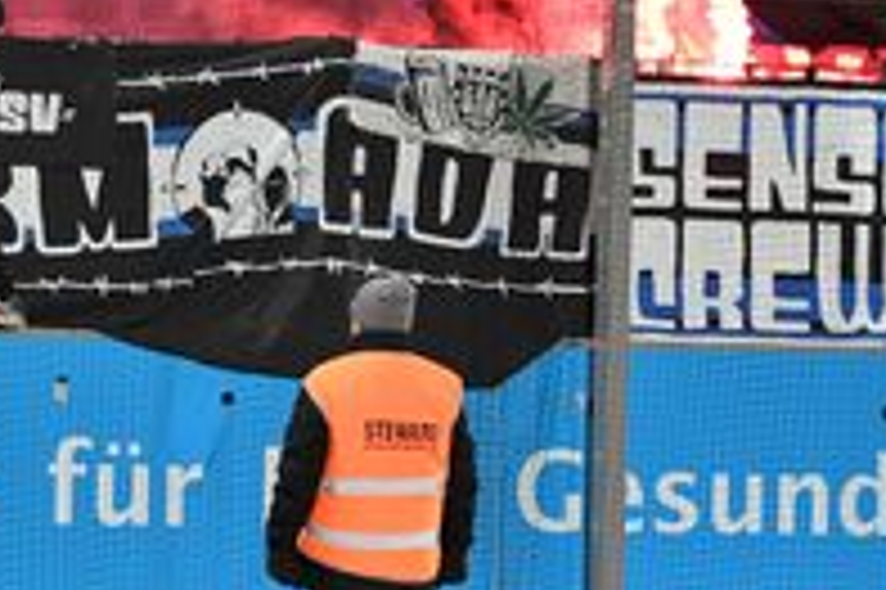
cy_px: -137
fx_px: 7475
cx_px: -225
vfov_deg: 4.5
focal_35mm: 304
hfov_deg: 6.7
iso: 800
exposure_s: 1/250
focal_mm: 70
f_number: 2.8
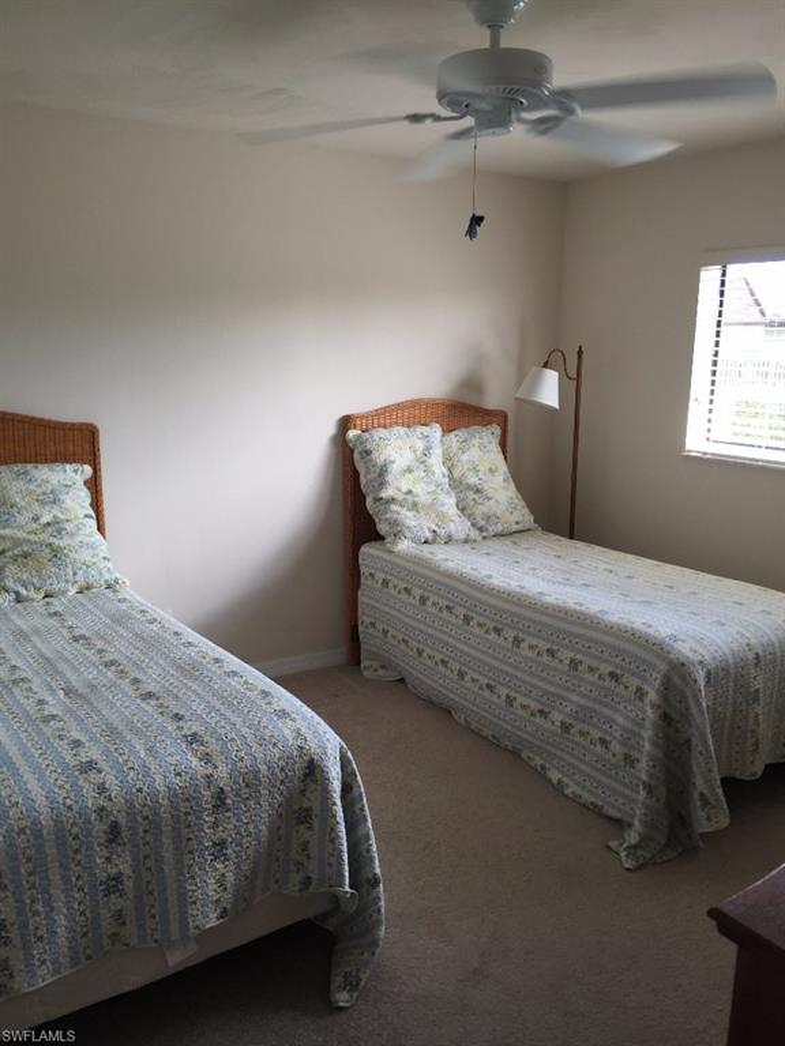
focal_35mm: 29
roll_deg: -1.8
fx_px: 877
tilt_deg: -11.5
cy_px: 523
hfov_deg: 48.2
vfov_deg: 61.7
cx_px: 392
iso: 40
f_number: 2.2
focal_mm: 4.15
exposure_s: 1/60
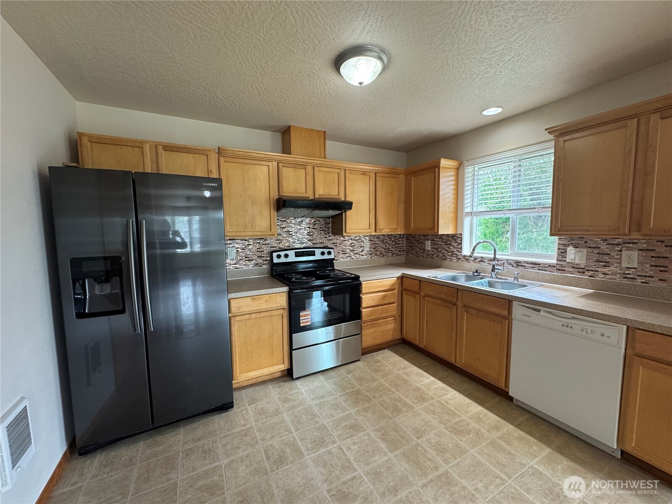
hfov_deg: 102.1
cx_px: 336
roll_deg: +0.9
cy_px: 252
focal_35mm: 14
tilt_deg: -4.4
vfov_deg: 85.7
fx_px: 272
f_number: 2.2
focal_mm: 2.22
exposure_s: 1/120
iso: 250
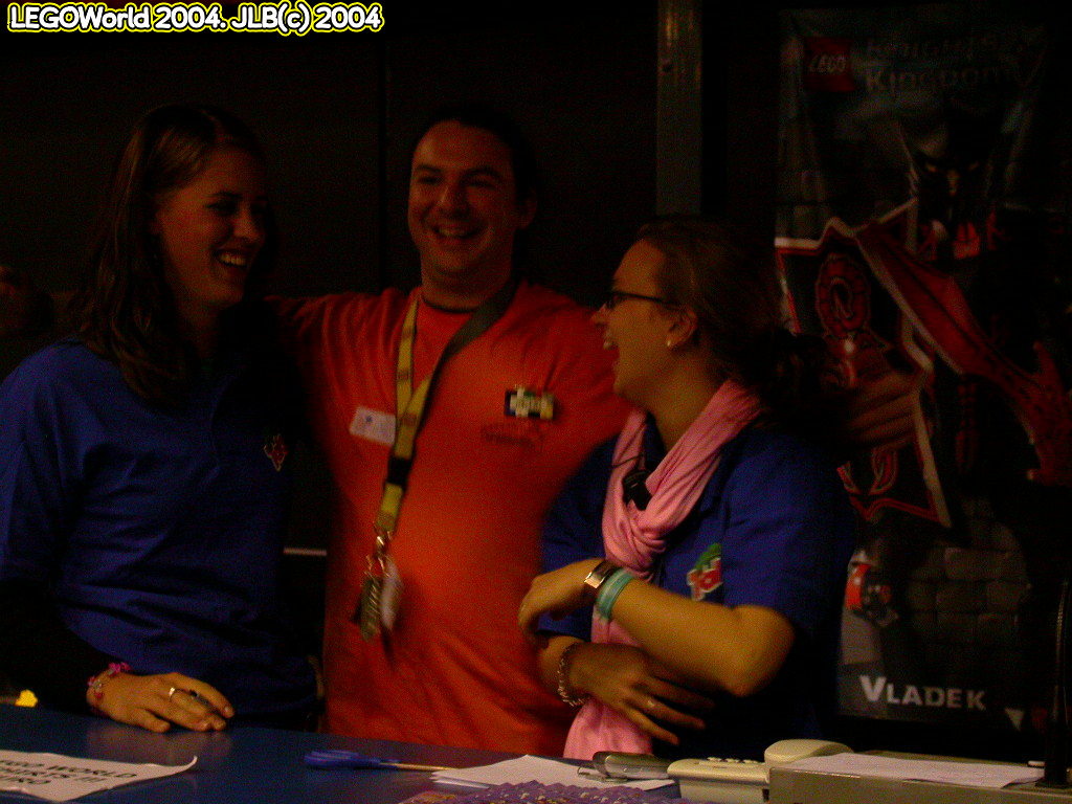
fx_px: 2570
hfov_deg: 23.6
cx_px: 536
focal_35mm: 83
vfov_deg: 17.8
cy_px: 402
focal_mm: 17.3
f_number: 3.6
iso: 400
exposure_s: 1/30
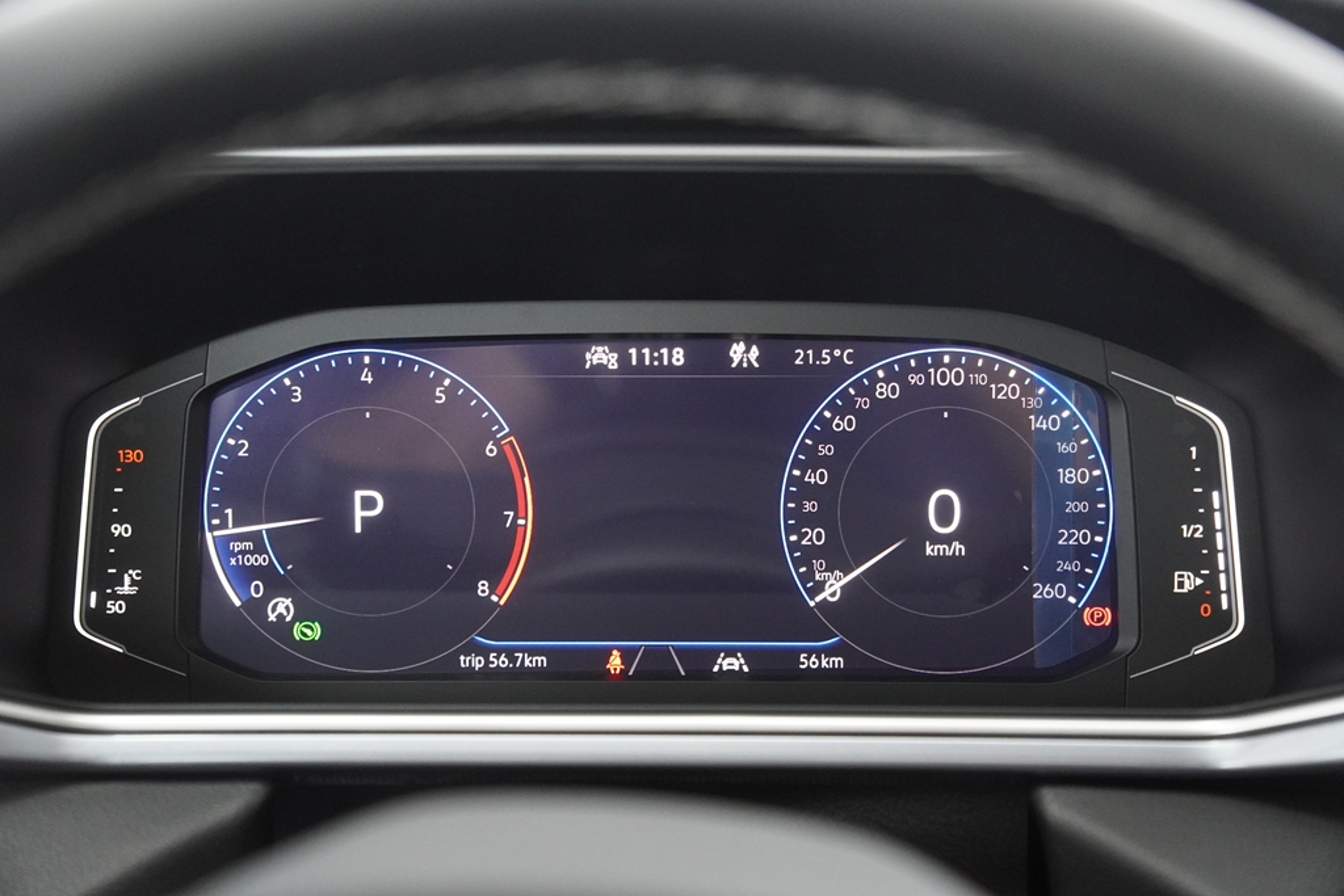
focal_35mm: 68
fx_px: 2520
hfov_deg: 29.9
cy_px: 448
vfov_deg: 20.2
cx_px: 672
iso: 3200
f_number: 2.8
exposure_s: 1/160
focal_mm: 45
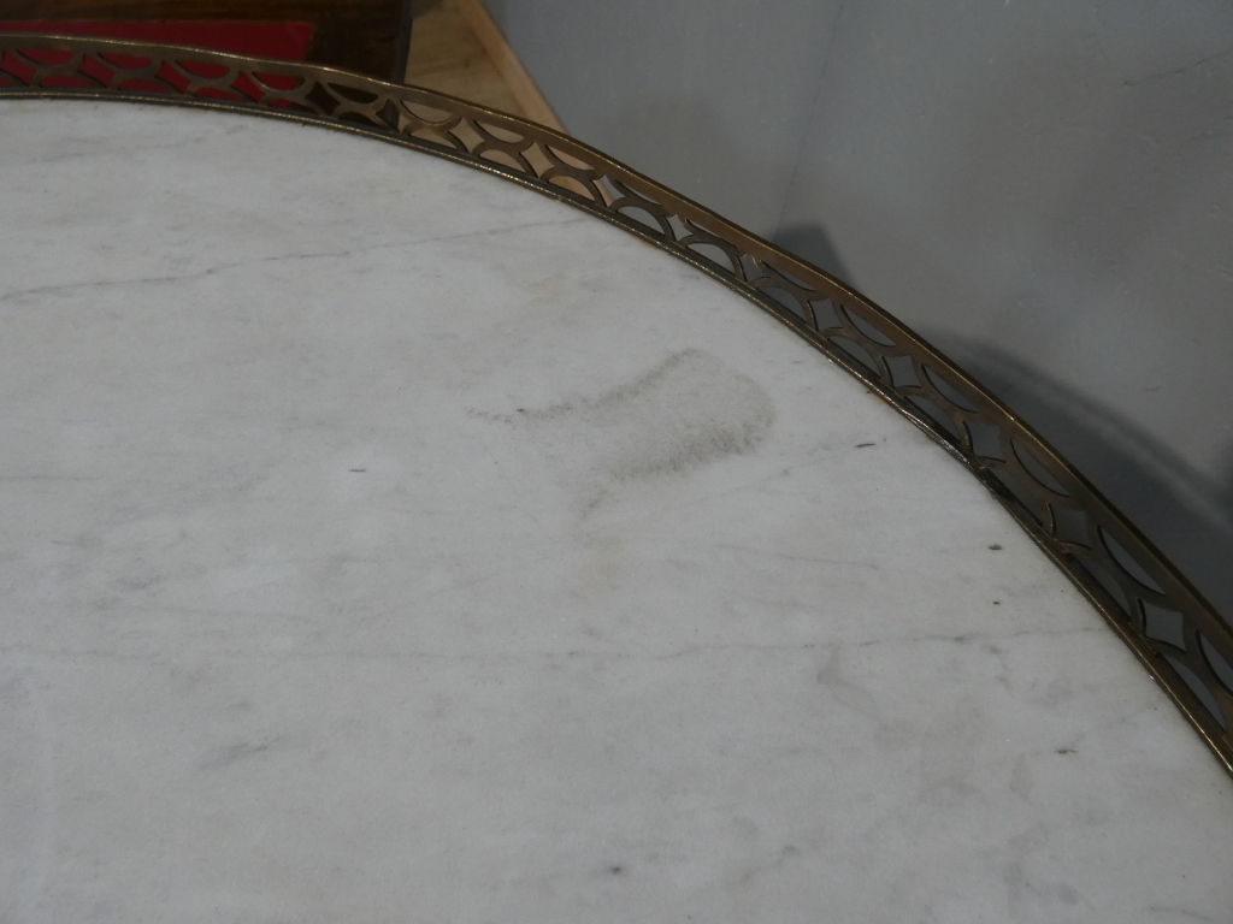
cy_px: 462
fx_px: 712
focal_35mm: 20
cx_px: 616
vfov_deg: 66.0
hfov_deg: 81.7
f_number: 2.8
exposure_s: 1/125
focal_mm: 3.6
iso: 200
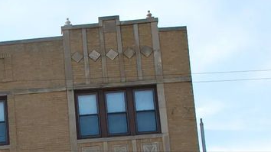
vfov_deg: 10.9
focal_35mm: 109
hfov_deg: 18.8
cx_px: -33
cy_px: 196
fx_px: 783
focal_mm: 24
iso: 200
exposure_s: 1/250
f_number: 8
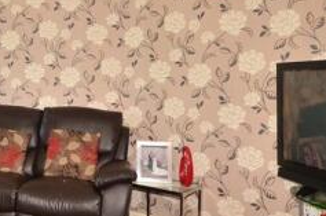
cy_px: 84
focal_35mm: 48
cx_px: 19
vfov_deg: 28.1
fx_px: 431
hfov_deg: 38.0
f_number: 5
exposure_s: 1/30
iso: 200
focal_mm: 11.5
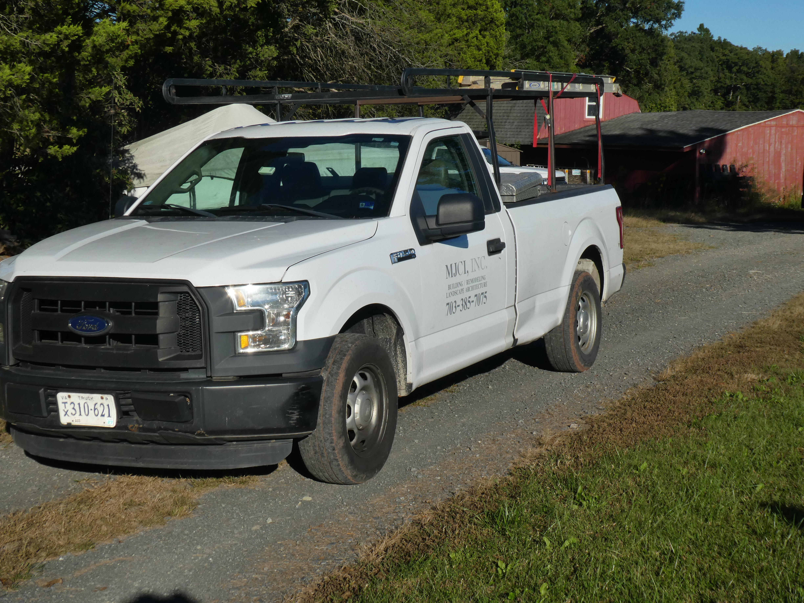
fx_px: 1324
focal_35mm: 57
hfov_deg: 33.8
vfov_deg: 25.7
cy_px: 302
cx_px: 402
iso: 80
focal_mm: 10.3
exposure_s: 1/800
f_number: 5
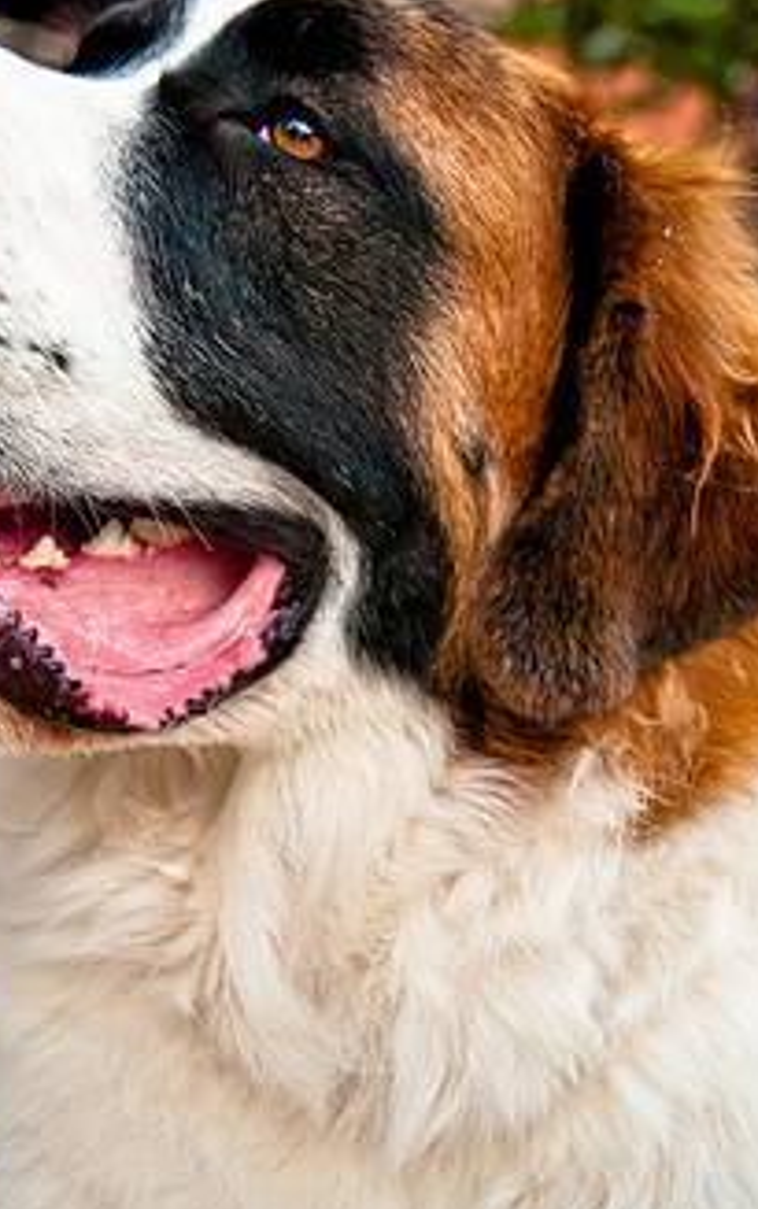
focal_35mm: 57
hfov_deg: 22.9
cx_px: 327
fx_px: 1870
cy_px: 643
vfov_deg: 35.8
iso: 400
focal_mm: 27
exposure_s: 1/1000
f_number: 3.2
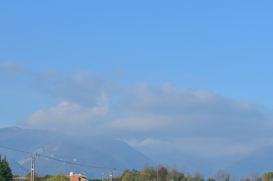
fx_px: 810
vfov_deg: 12.6
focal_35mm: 107
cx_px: 170
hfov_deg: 19.1
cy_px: 162
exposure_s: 1/640
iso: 200
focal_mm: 36
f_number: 7.1
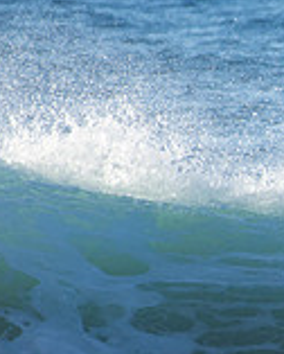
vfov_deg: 0.7
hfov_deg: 0.6
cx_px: 568
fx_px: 27296
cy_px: 382
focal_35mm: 2603
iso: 500
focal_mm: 500
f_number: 5.6
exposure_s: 1/2000
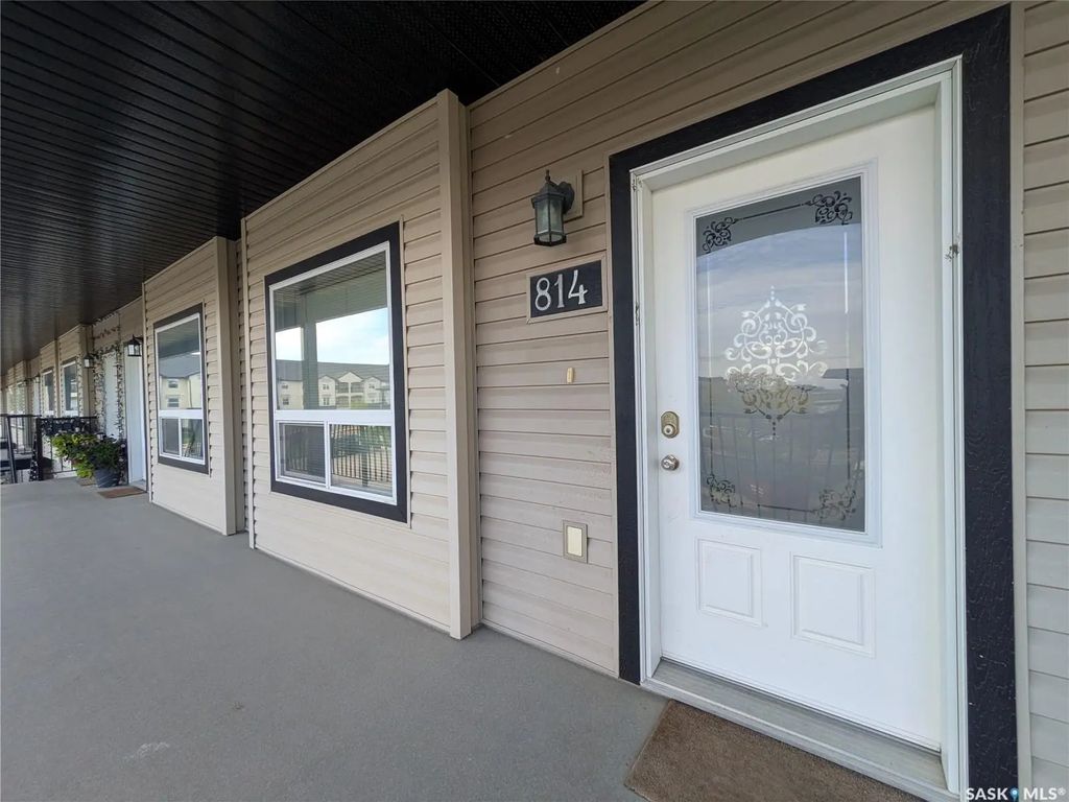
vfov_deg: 85.7
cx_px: 534
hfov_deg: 102.1
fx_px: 432
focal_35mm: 14
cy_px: 401
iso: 46
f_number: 2.2
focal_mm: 1.83
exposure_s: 1/256
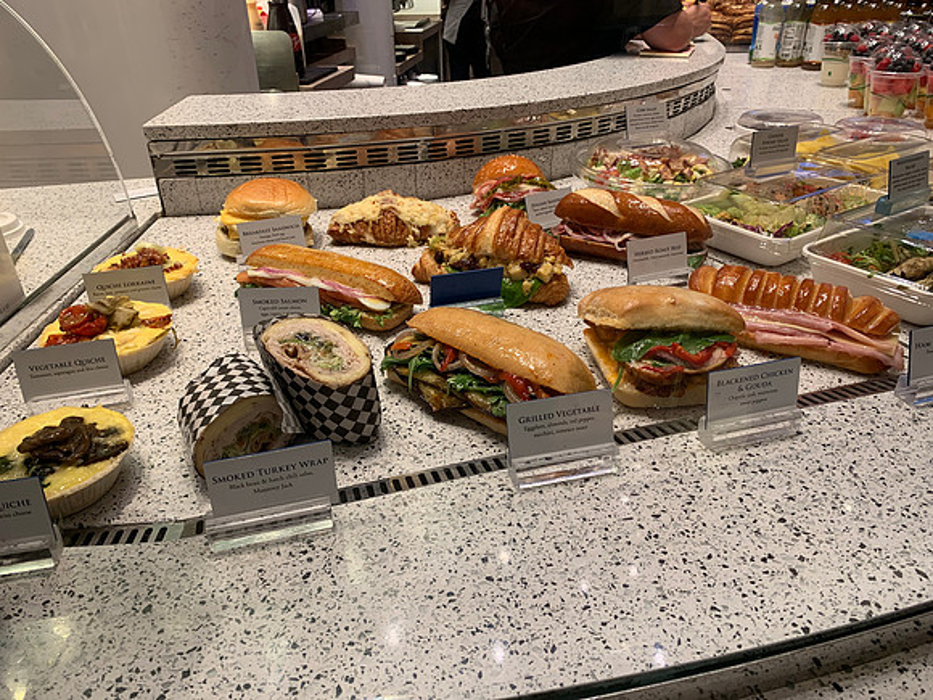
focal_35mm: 26
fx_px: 701
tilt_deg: -30.0
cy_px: 350
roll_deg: +1.2
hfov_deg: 67.3
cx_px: 466
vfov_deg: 53.1
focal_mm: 4.25
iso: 80
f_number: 1.8
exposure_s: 1/60
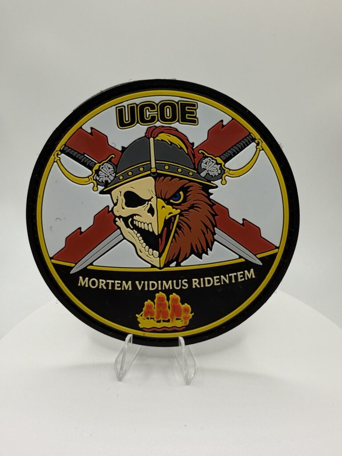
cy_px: 228
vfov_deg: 71.6
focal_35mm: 24
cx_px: 171
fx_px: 316
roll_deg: -0.8
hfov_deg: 56.8
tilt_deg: -21.5
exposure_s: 1/248
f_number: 2.2
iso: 40
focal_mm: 2.22
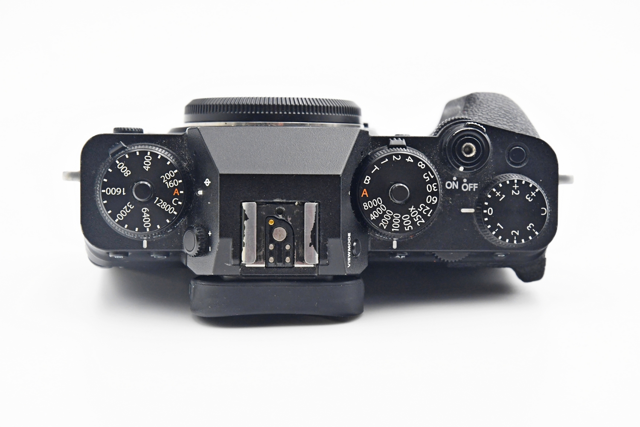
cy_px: 214
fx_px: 1600
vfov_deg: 15.2
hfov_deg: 22.6
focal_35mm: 90
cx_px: 320
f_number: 8
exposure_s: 1/100
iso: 1600
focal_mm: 60
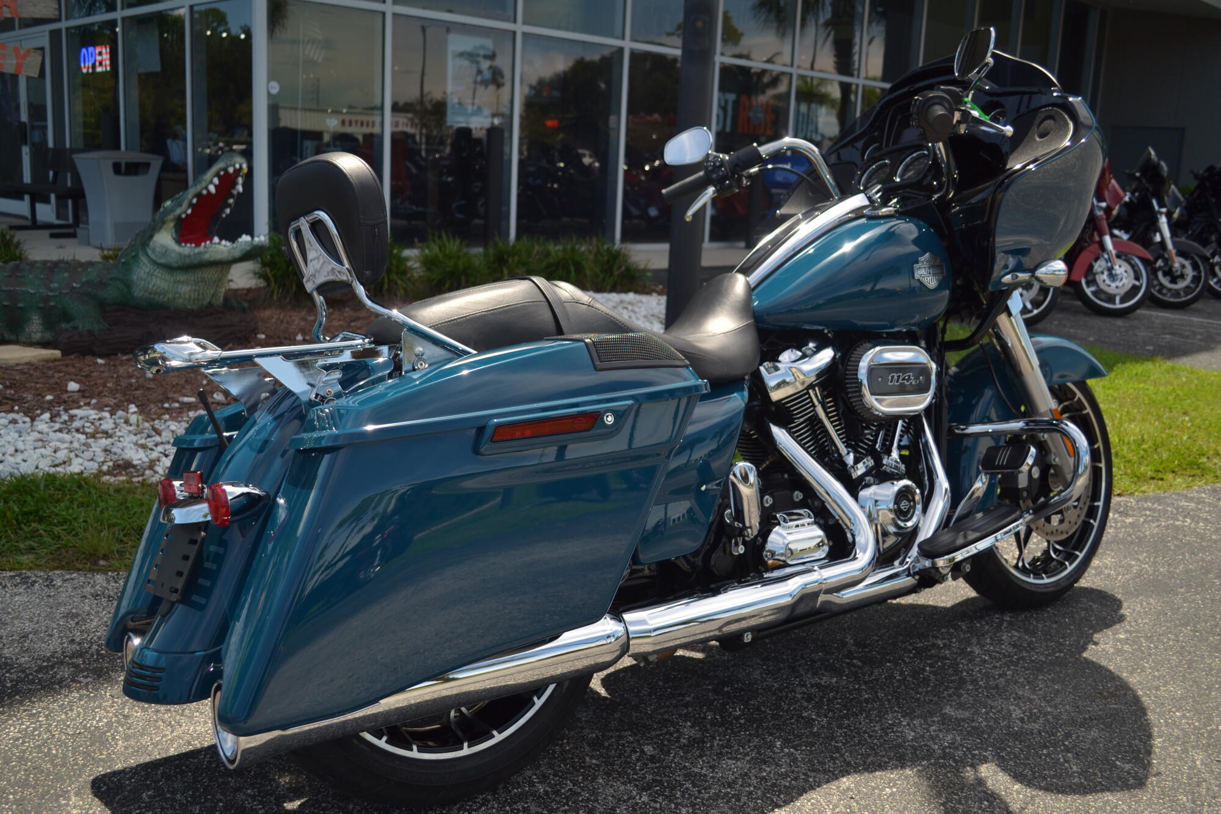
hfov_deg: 57.2
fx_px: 1119
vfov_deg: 40.0
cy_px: 407
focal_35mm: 33
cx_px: 610
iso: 100
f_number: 4
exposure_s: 1/640
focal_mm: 22
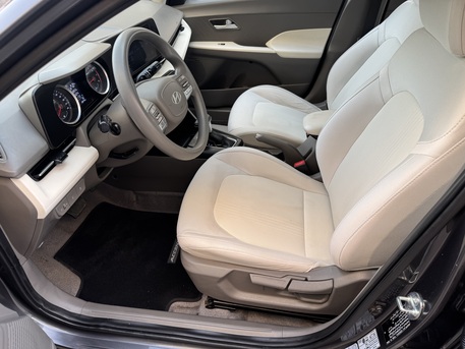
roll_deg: +1.7
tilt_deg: -38.8
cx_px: 232
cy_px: 174
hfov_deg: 71.6
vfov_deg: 56.8
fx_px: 322
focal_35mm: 24
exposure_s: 1/138
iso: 50
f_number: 1.78
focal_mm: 6.76
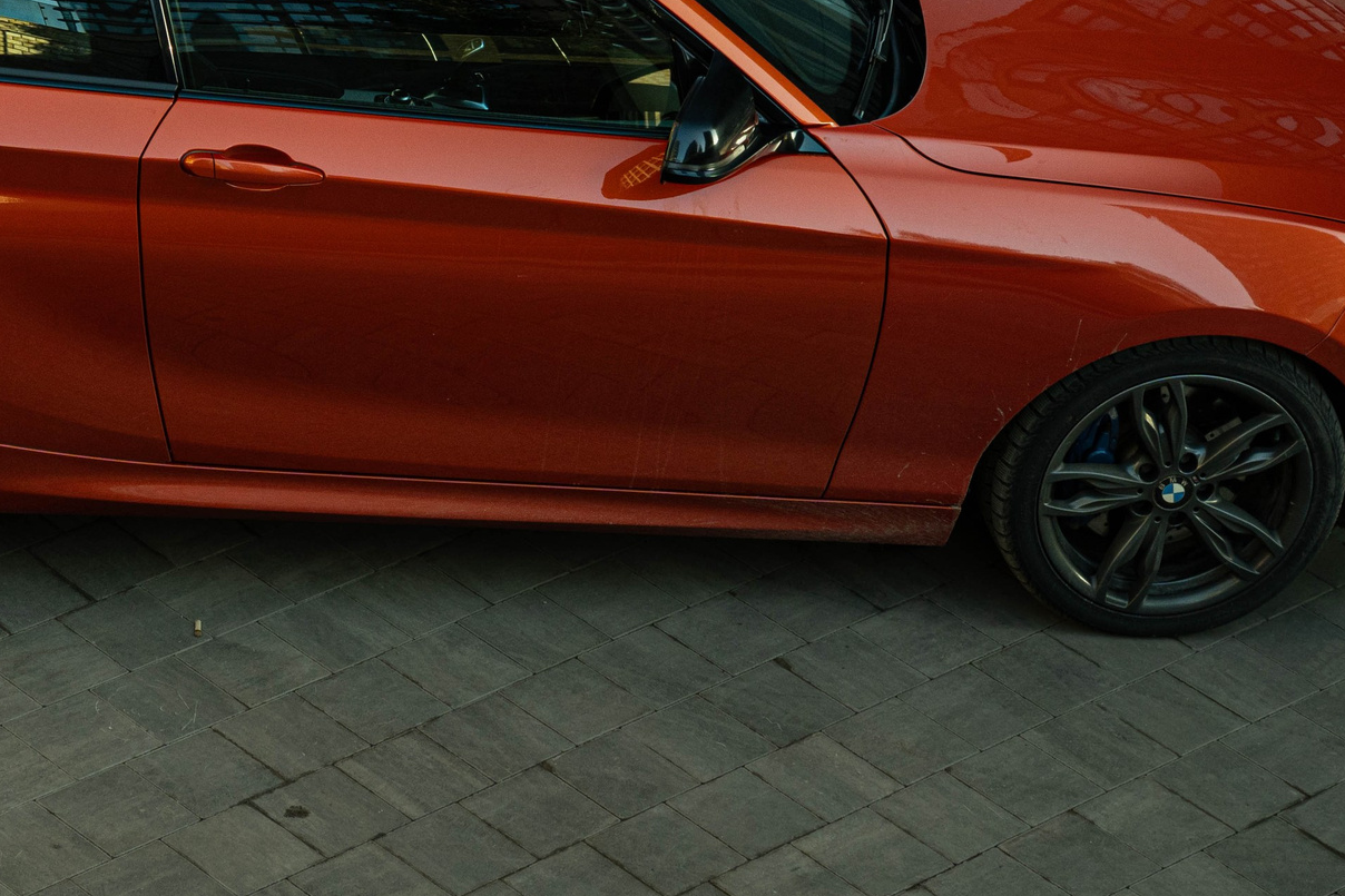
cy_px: 35
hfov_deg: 12.9
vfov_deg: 8.6
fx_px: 5939
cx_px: 282
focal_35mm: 159
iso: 400
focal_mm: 50
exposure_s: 1/100
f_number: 5
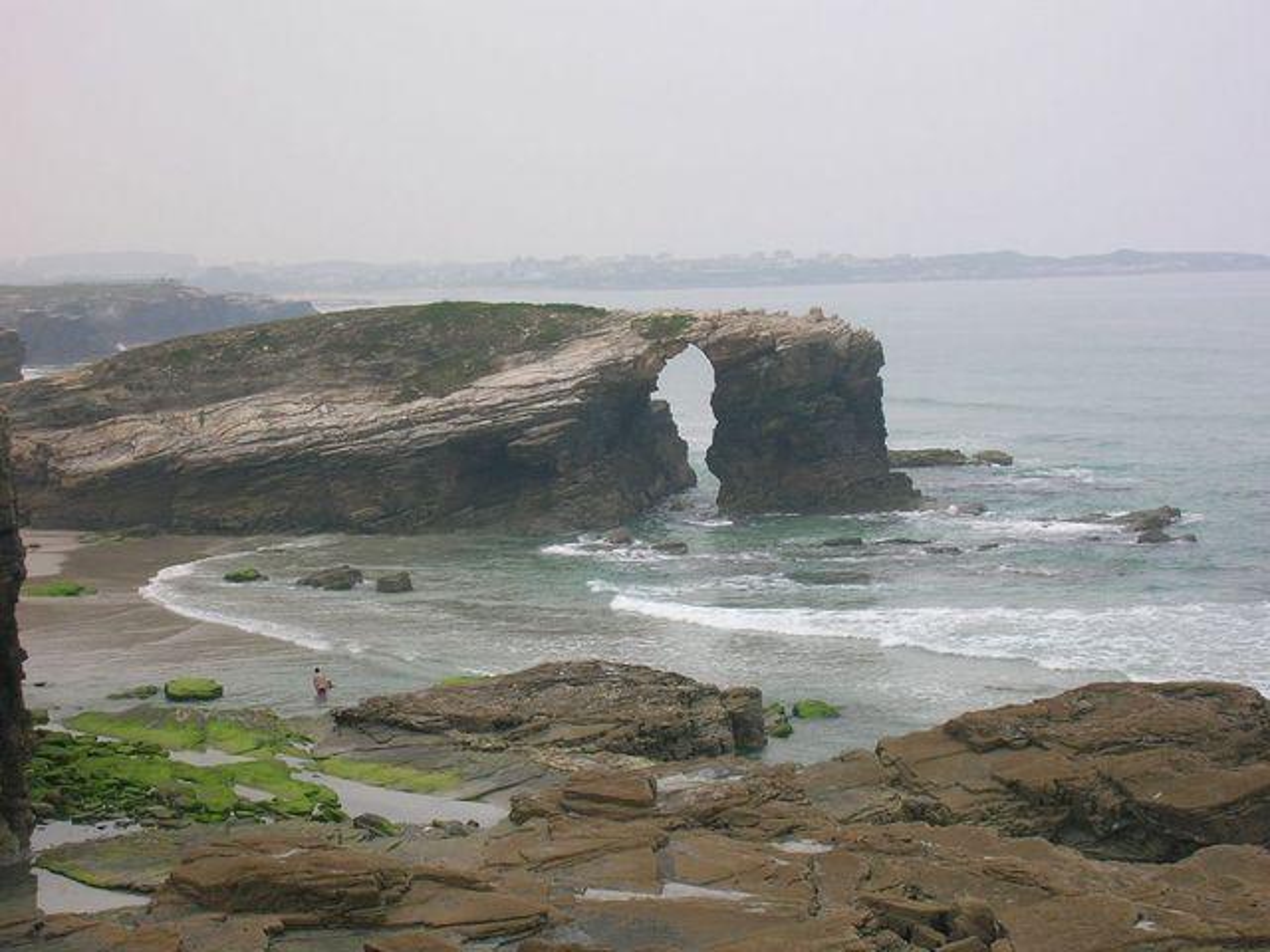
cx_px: 635
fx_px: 2715
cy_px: 476
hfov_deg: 26.3
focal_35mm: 74
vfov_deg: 19.9
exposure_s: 1/102
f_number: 6.7
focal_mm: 12.3
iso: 50
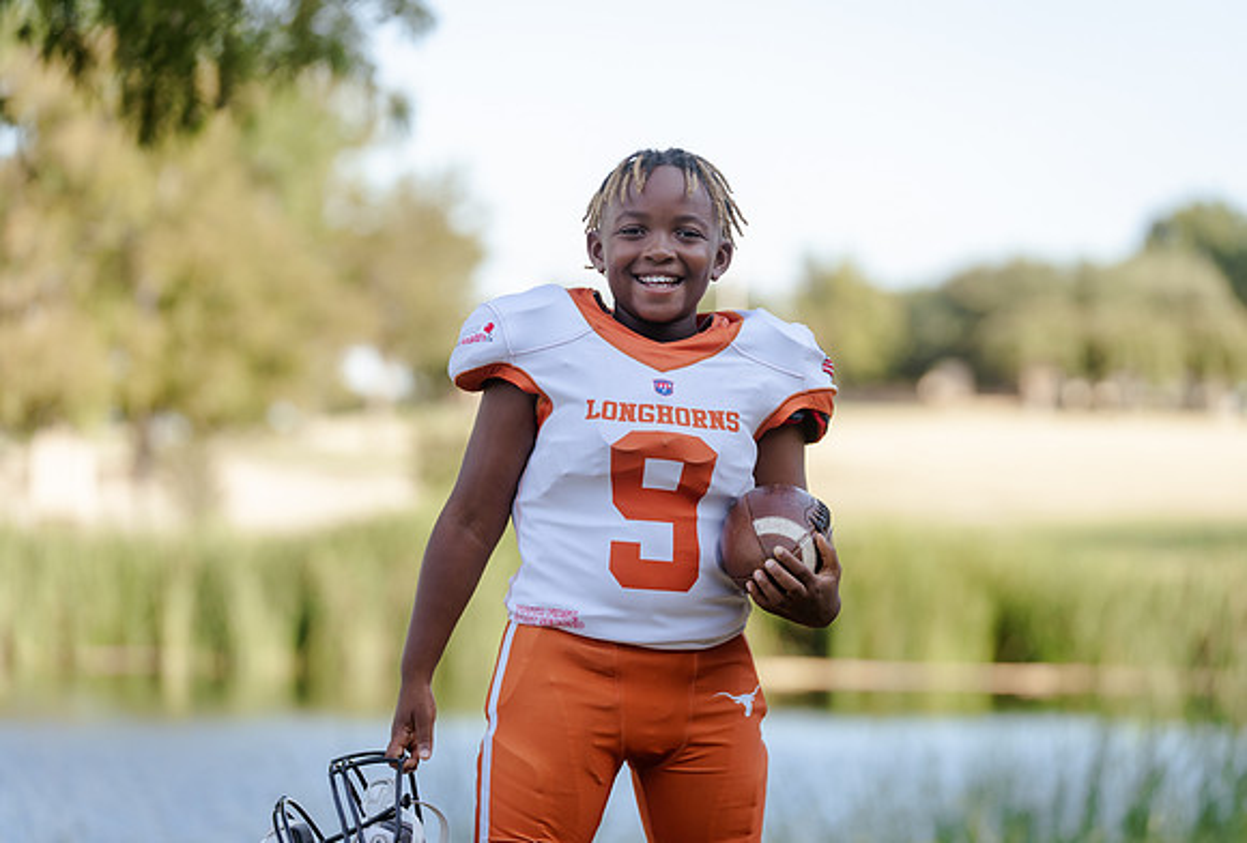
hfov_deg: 14.6
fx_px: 4879
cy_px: 402
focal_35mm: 140
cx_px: 660
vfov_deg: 9.9
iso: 125
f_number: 3.2
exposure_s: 1/320
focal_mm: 133
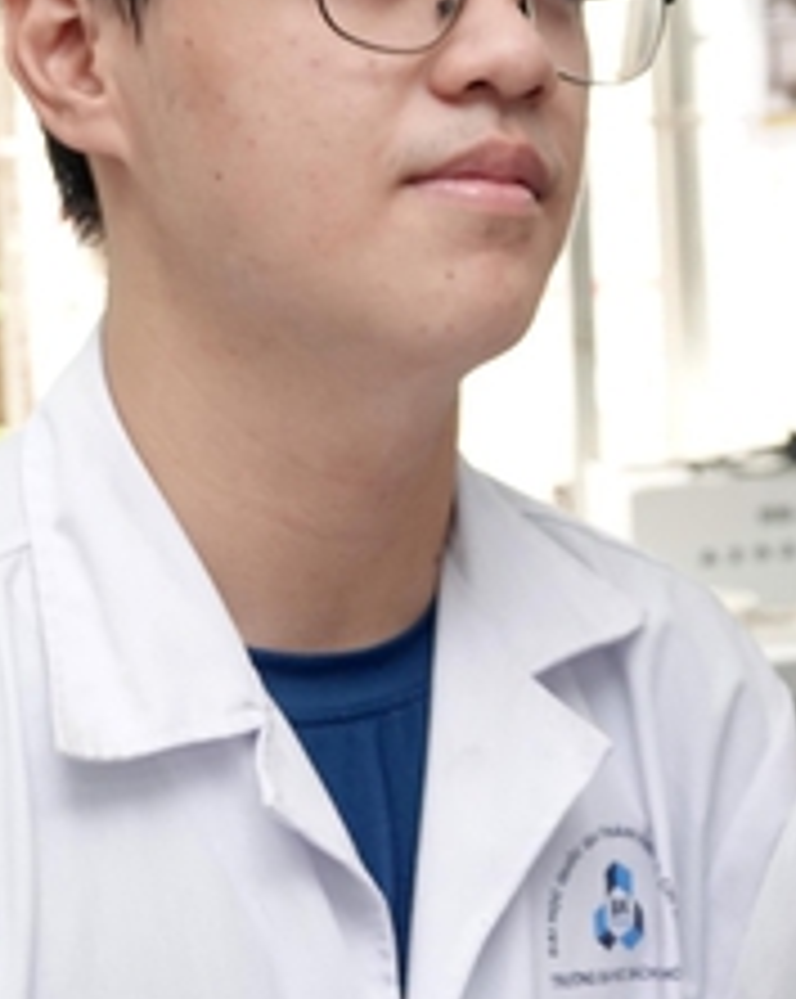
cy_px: 268
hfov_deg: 10.8
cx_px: 868
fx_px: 4161
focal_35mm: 141
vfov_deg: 13.6
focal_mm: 18.92
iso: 400
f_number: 3.2
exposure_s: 1/100
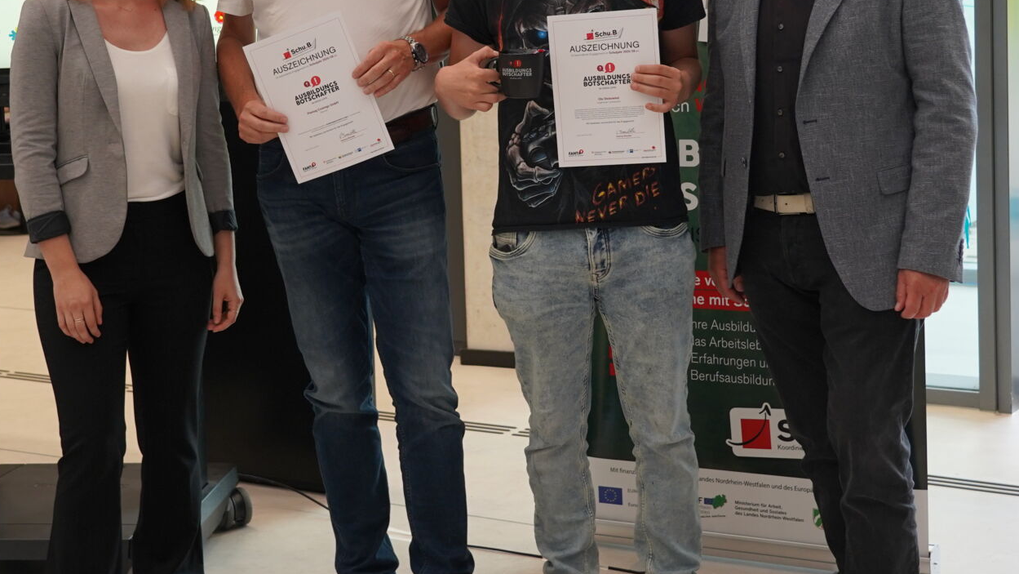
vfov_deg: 18.5
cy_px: 159
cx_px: 459
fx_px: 1757
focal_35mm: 65
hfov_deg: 32.3
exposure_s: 1/160
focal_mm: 31
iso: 800
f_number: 4
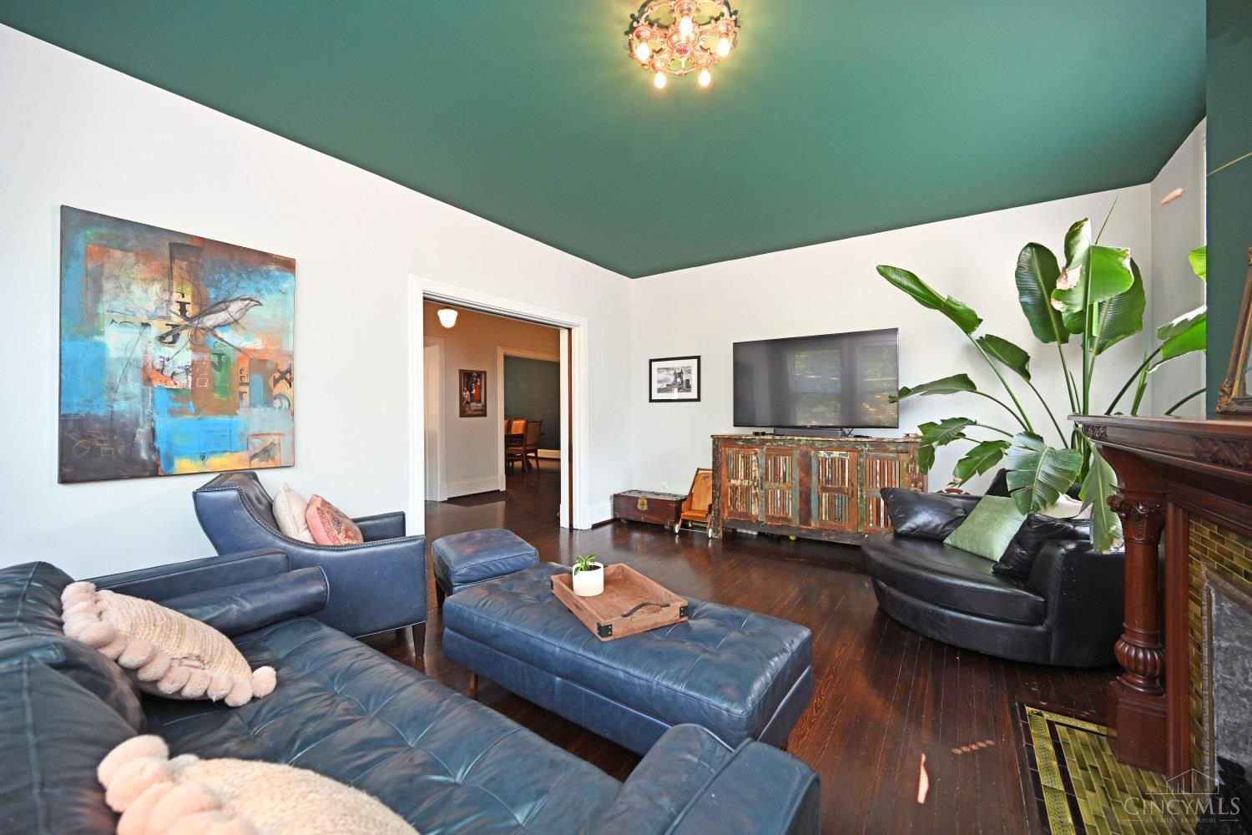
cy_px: 418
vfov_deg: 81.2
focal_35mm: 14
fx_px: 487
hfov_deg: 104.3
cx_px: 626
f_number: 4
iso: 400
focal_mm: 14
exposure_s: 1/60
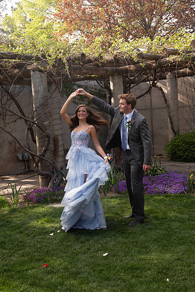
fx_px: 357
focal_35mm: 44
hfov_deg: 30.5
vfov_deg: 44.5
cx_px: 98
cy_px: 146
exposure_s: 1/125
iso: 250
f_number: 5.6
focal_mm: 44
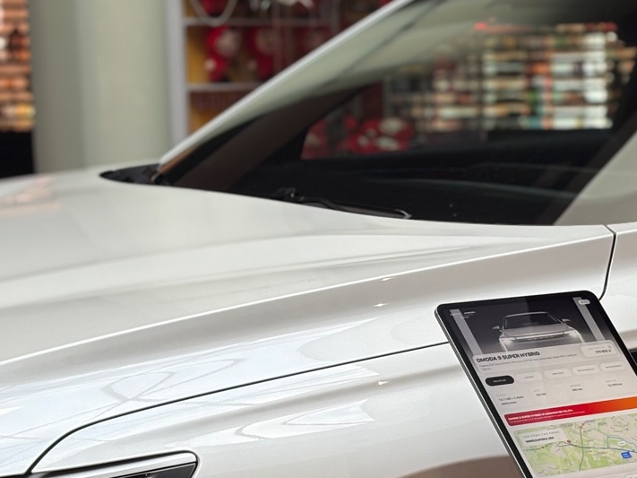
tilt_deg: -9.1
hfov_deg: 16.5
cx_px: 606
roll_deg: +1.3
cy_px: 357
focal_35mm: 117
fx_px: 2153
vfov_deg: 12.6
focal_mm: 5.96
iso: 40
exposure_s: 1/121
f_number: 1.6
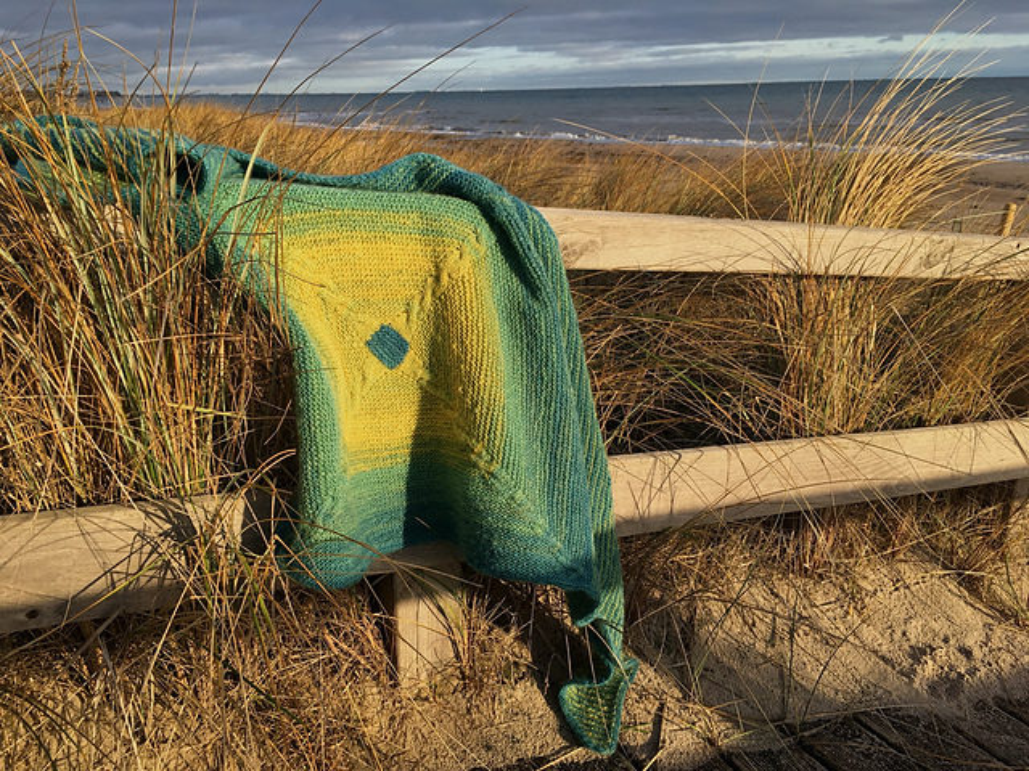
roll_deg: +2.1
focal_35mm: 29
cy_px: 386
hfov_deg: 61.7
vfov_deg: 48.2
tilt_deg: -18.7
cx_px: 514
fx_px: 862
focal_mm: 4.15
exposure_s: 1/732
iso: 25
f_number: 2.2
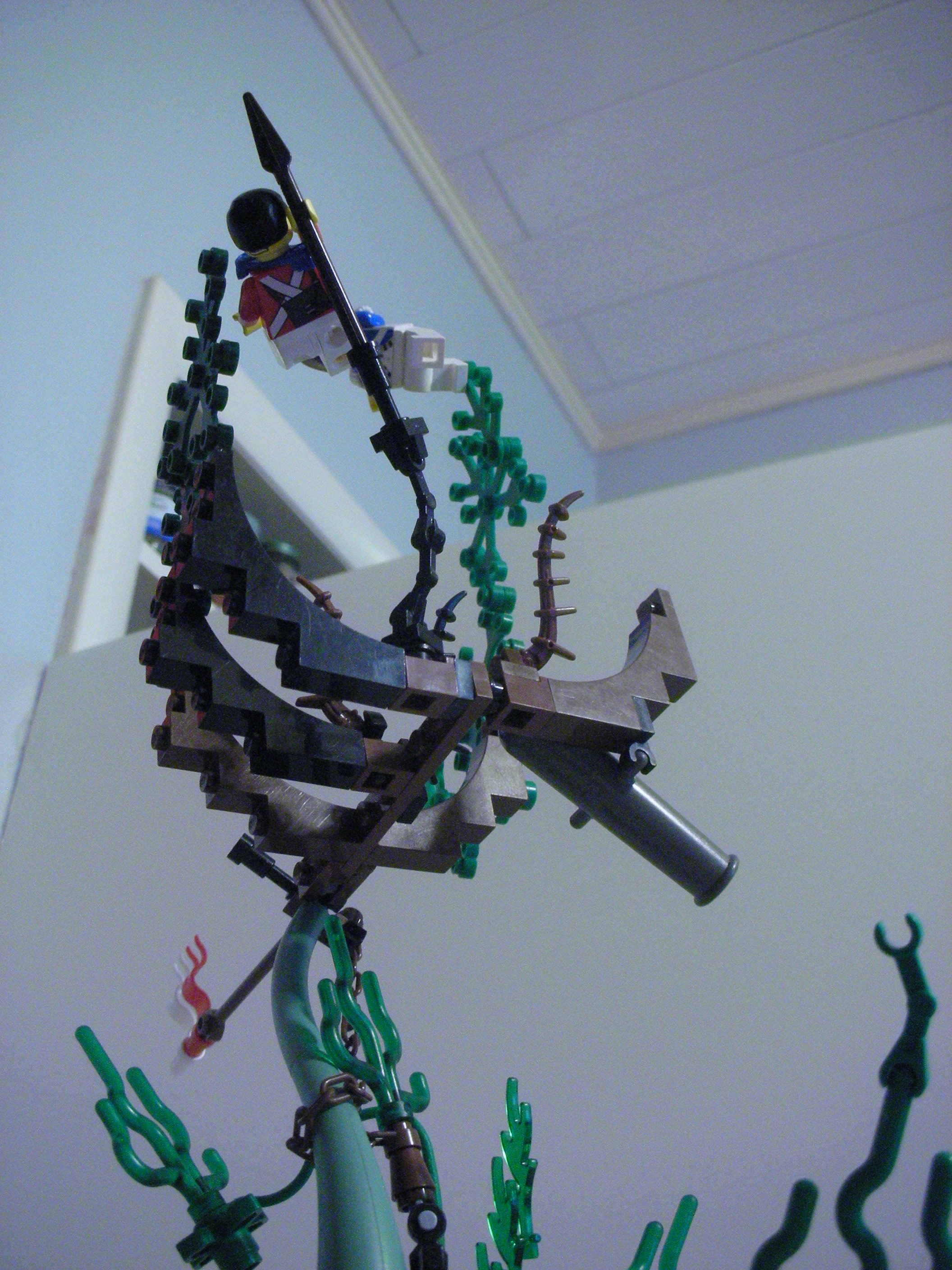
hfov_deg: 40.7
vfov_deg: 52.6
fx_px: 1283
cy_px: 635
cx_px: 476
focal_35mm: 35
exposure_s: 1/15.8
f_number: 3
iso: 400
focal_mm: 5.8
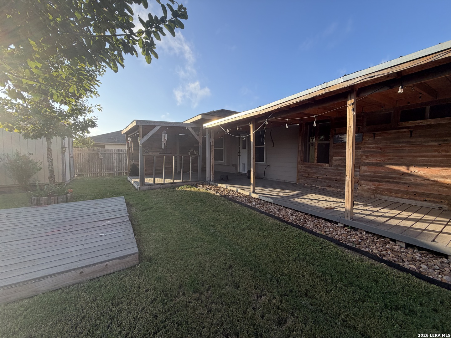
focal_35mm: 14
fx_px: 182
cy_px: 169
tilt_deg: -4.9
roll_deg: +0.0
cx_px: 226
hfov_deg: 102.1
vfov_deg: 85.7
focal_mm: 2.22
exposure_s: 1/535
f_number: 2.2
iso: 40
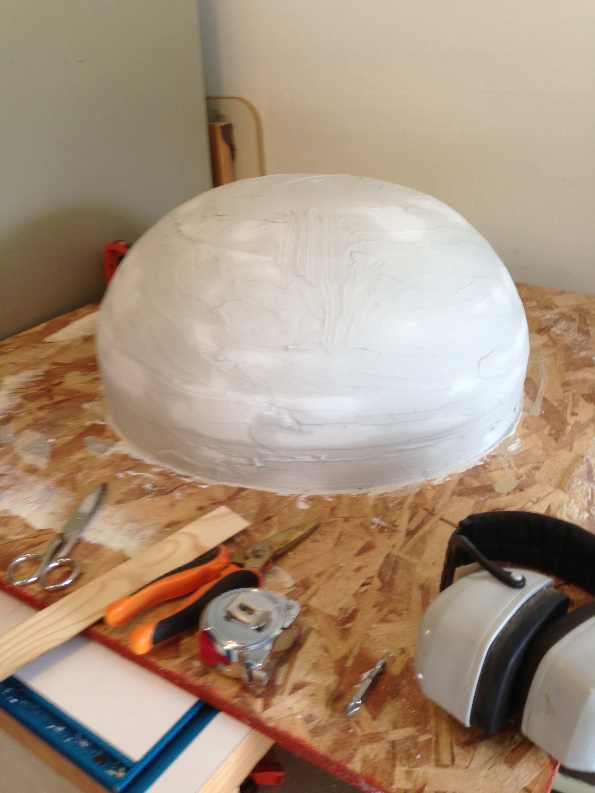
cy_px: 396
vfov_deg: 55.4
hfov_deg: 42.9
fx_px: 756
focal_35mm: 33
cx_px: 298
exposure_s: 1/20
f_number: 2.4
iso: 50
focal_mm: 4.13
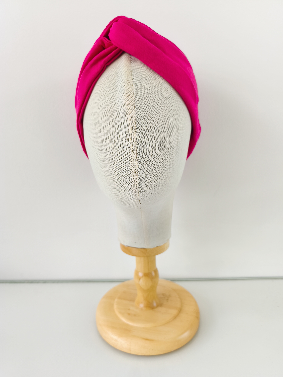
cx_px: 142
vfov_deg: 73.9
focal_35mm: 23
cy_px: 188
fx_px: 251
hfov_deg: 58.9
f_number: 1.65
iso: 50
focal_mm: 6.14
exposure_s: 1/40
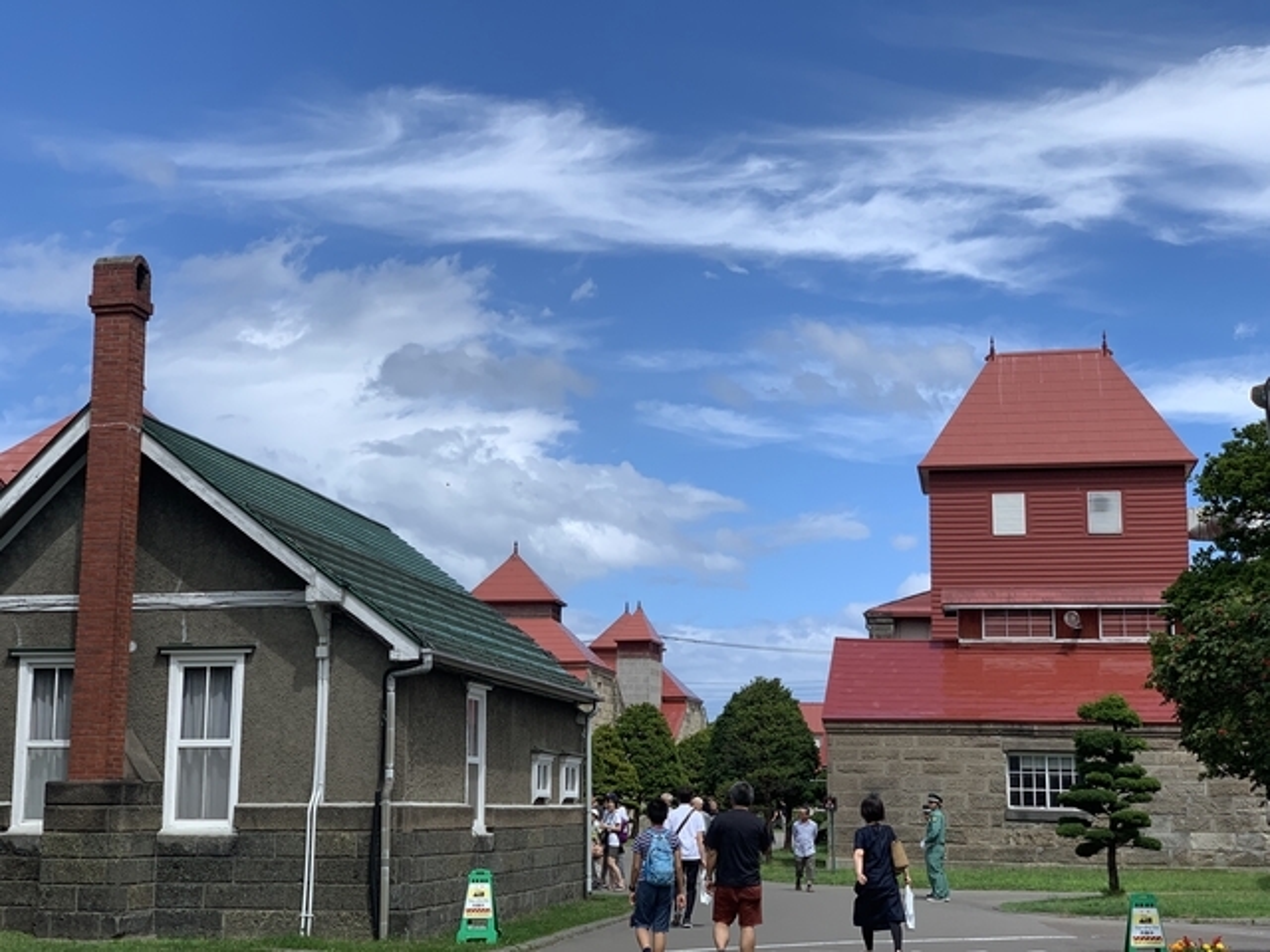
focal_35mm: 52
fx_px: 1908
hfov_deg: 36.8
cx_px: 635
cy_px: 476
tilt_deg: +9.9
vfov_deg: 28.0
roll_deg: -1.2
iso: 16
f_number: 2.4
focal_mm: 6
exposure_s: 1/1996
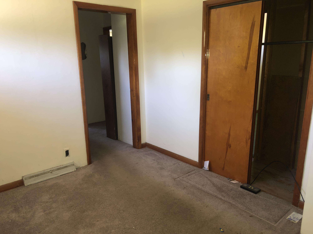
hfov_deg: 63.4
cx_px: 156
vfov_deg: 49.7
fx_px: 253
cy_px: 117
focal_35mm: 28
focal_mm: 3.99
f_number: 1.8
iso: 64
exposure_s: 1/12
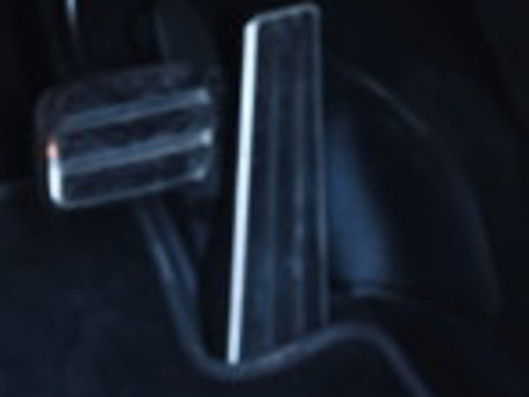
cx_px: 679
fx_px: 3331
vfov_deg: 6.6
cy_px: -329
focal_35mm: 218
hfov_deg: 8.9
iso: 400
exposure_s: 1/4
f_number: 5.6
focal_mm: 52.7
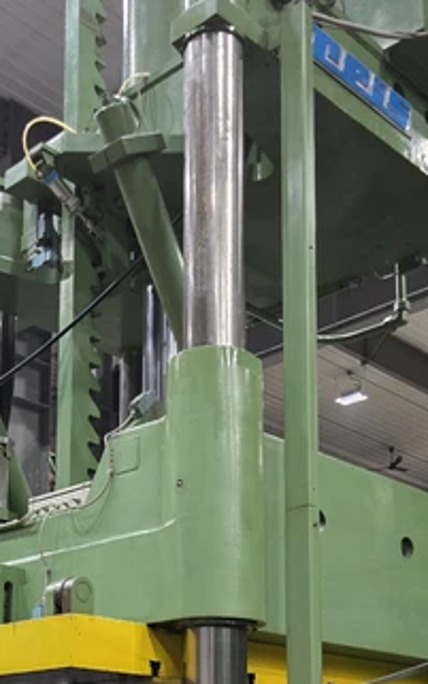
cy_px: 622
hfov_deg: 22.8
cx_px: 176
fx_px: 1062
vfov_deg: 33.7
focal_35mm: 57
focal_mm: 5.4
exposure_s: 1/60
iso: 640
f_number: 1.8
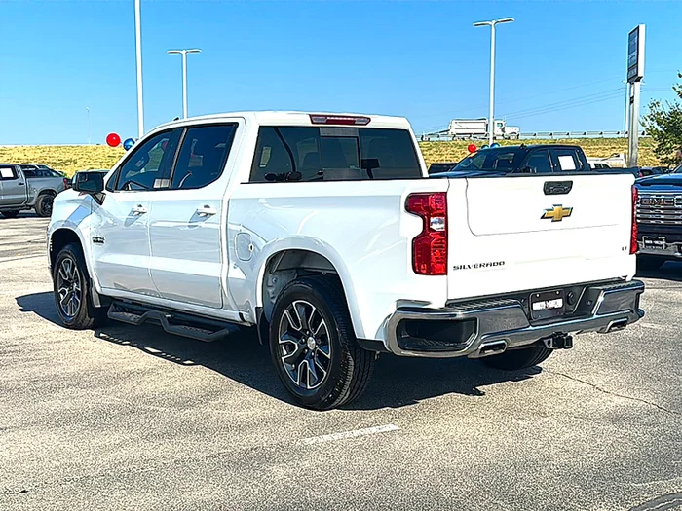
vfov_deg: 38.7
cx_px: 341
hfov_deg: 50.1
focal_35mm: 37
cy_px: 256
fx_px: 729
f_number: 1.78
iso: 80
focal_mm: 6.86
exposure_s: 1/6667
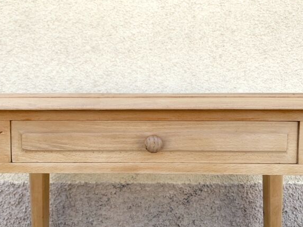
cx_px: 153
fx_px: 254
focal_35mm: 29
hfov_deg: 61.7
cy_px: 114
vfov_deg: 48.2
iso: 25
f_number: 1.8
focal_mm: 4.25
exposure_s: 1/394
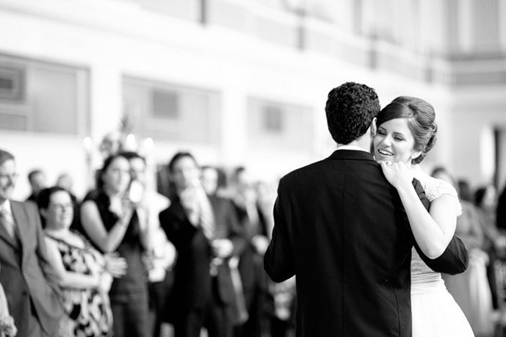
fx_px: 1560
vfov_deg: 12.3
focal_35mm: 111
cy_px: 175
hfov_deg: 18.4
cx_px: 288
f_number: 1.4
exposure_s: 1/400
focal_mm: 85
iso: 800
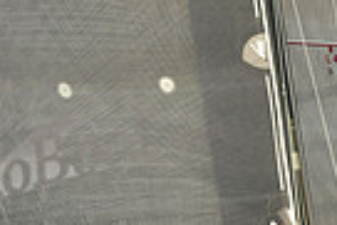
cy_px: 258
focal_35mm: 470
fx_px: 4404
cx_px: 354
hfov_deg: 4.4
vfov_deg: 2.9
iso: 200
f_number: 6.3
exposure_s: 1/1250
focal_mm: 110
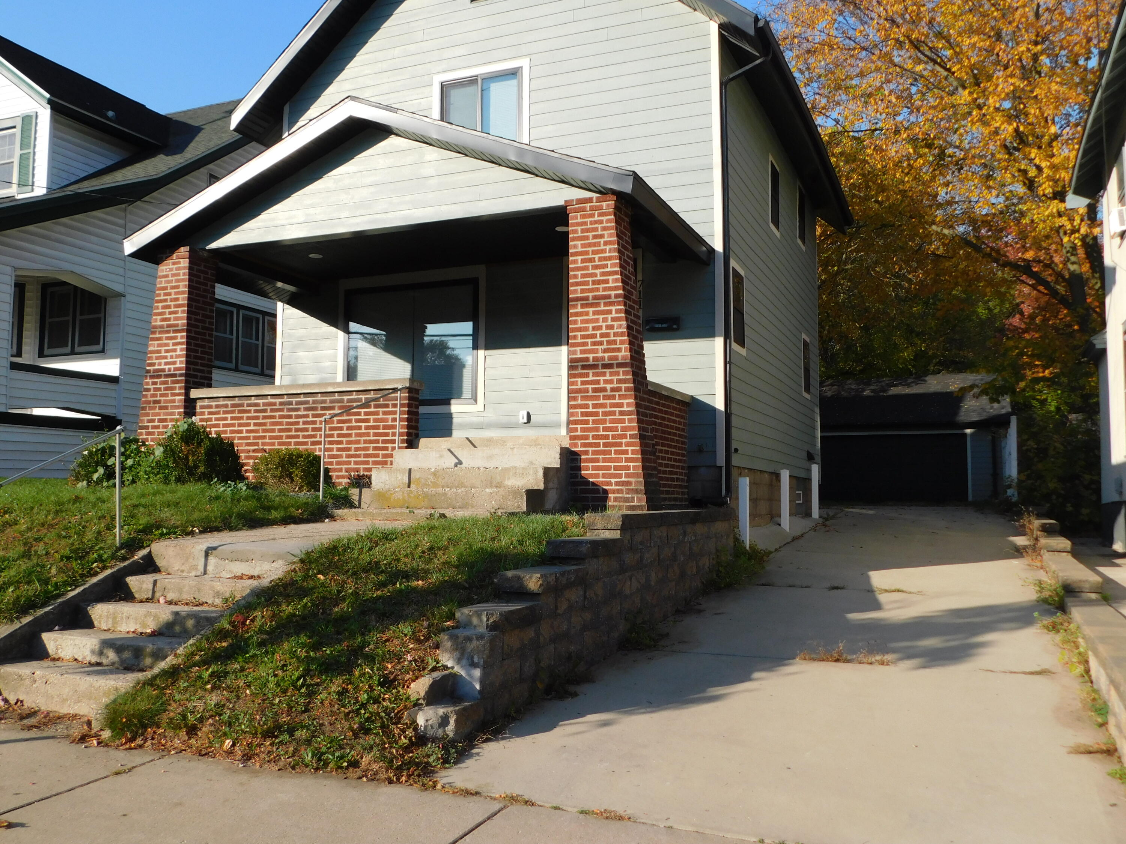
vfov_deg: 46.8
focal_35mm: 30
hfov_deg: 60.0
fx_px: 976
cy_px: 422
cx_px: 563
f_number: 3.2
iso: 125
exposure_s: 1/1000
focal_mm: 5.3
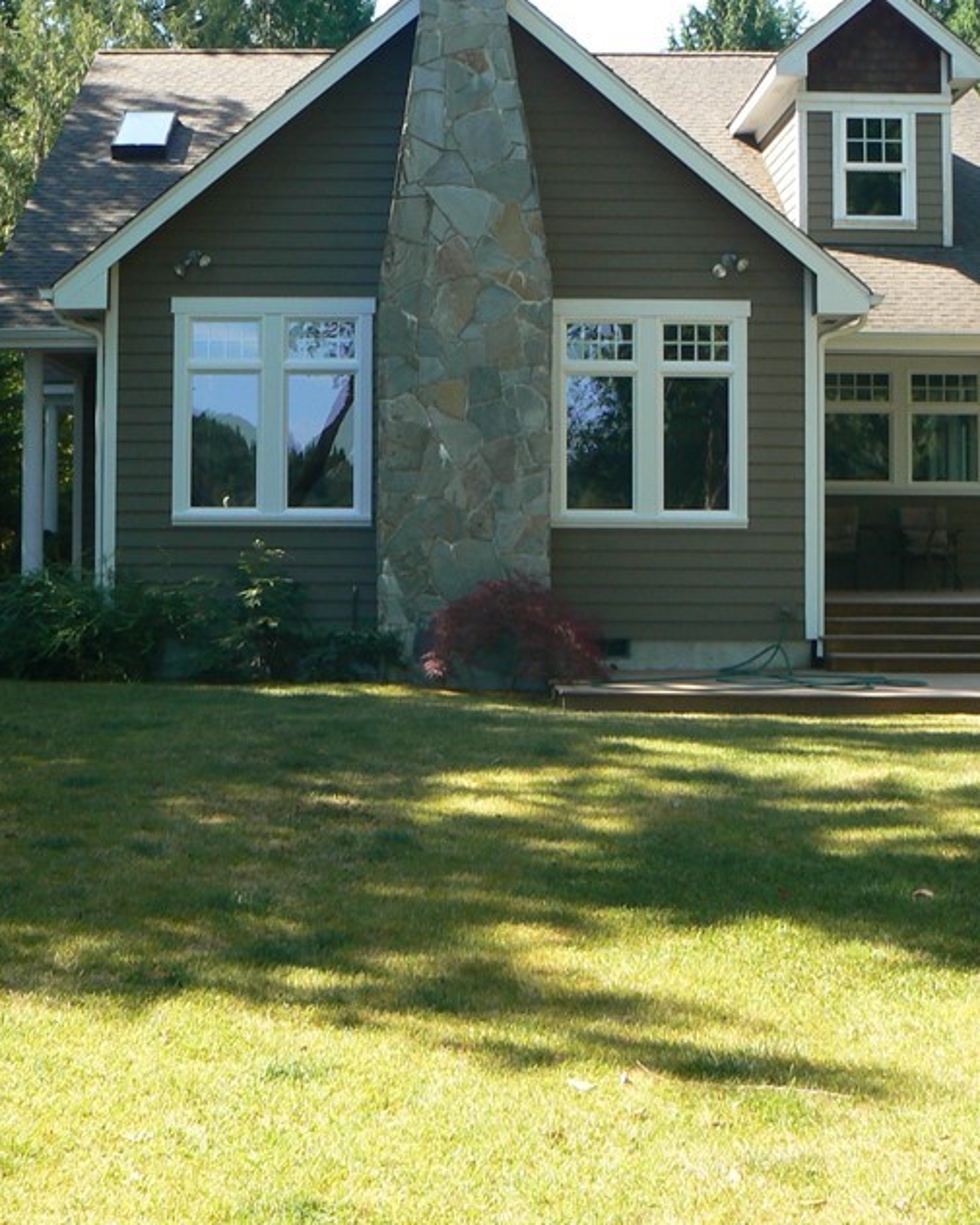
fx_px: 2066
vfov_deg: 32.7
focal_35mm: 57
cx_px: 452
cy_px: 406
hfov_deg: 26.7
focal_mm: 6
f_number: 5.6
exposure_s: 1/100
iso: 80
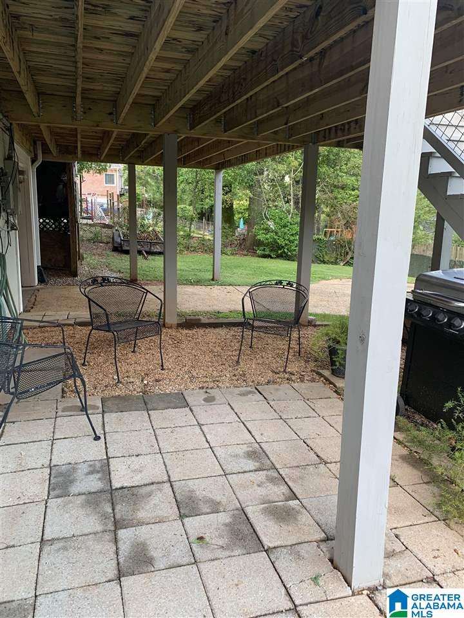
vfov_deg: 67.3
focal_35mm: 26
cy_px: 309
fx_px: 465
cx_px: 232
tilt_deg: -10.8
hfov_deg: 53.1
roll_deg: -2.0
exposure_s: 1/60
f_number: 1.8
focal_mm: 4.25
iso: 100
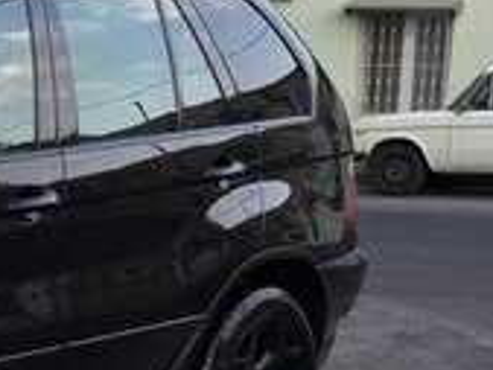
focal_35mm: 113
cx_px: -312
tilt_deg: -8.4
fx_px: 1610
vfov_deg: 13.0
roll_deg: -2.2
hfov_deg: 15.6
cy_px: 334
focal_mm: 4.15
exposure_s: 1/100
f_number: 2.2
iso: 32
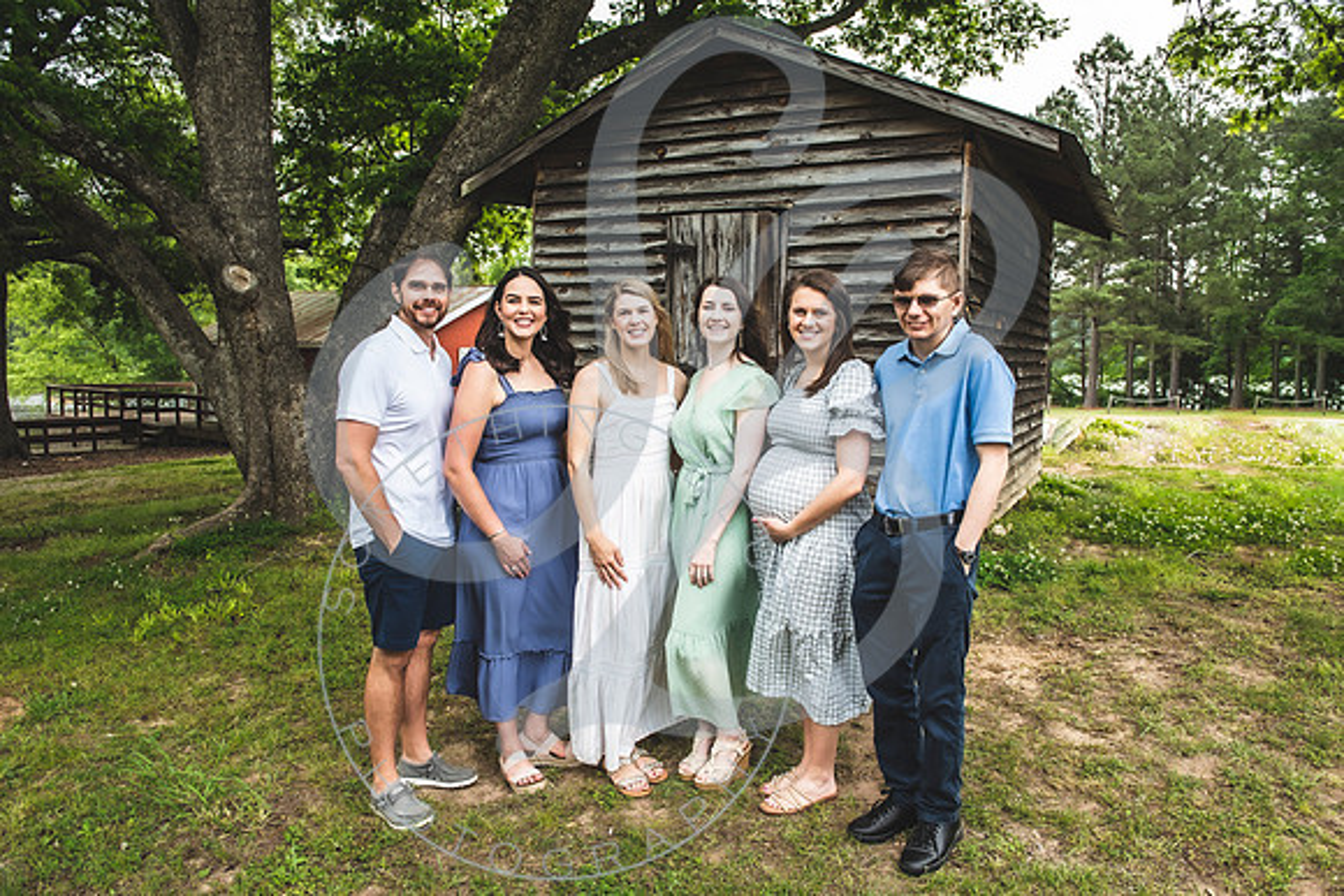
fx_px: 971
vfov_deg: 49.6
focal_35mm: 26
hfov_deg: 69.4
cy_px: 448
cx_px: 672
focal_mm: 26
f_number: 5.6
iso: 200
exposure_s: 1/200
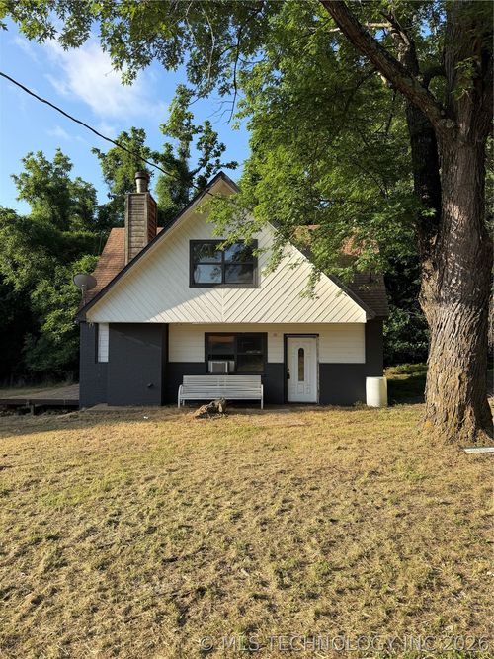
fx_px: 457
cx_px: 247
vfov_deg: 71.6
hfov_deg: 56.8
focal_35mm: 24
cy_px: 330
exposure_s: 1/1812
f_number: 1.78
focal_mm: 6.76
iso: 80
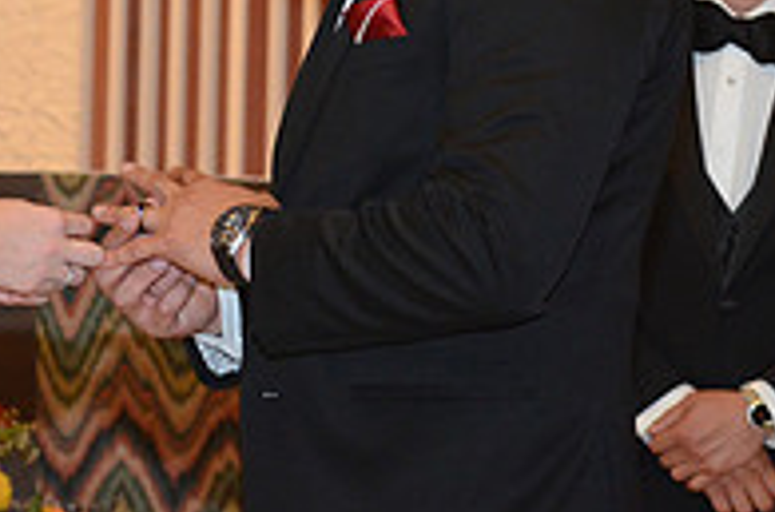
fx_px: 6700
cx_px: 72
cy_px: 48
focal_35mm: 312
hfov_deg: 6.6
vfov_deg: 4.4
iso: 2000
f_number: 6.3
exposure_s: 1/80
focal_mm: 70
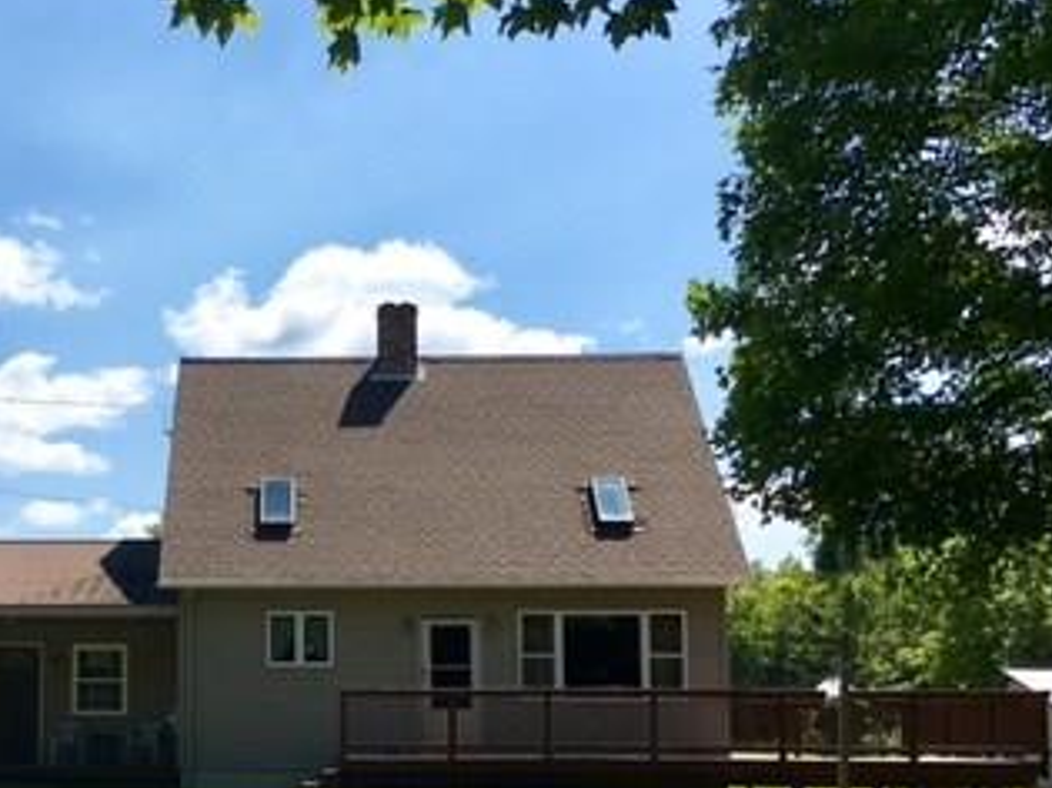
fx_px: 1792
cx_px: 180
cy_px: 604
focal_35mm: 59
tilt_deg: +5.0
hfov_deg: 31.7
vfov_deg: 24.5
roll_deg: -0.6
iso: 25
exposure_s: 1/2404
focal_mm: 4.15
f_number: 2.2
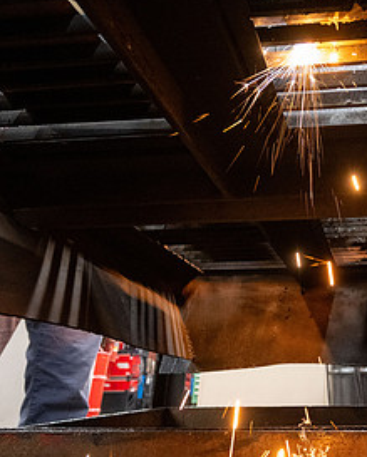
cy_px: 247
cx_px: 336
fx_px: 393
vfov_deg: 60.3
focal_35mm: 29
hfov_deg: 45.0
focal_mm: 14
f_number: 4
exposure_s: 1/125
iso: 2500
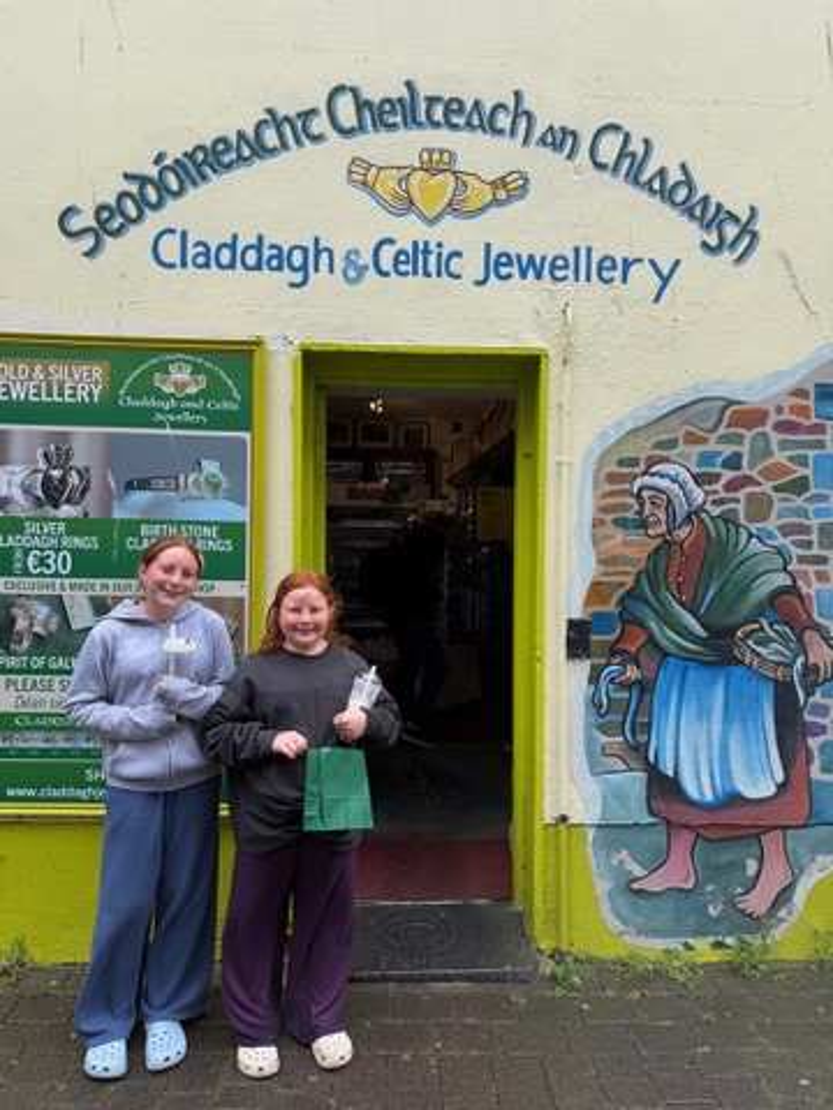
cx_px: 416
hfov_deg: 56.8
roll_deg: -1.3
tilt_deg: -0.9
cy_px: 555
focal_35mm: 24
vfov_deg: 71.6
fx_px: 770
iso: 80
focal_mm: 6.76
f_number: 1.78
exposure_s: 1/478
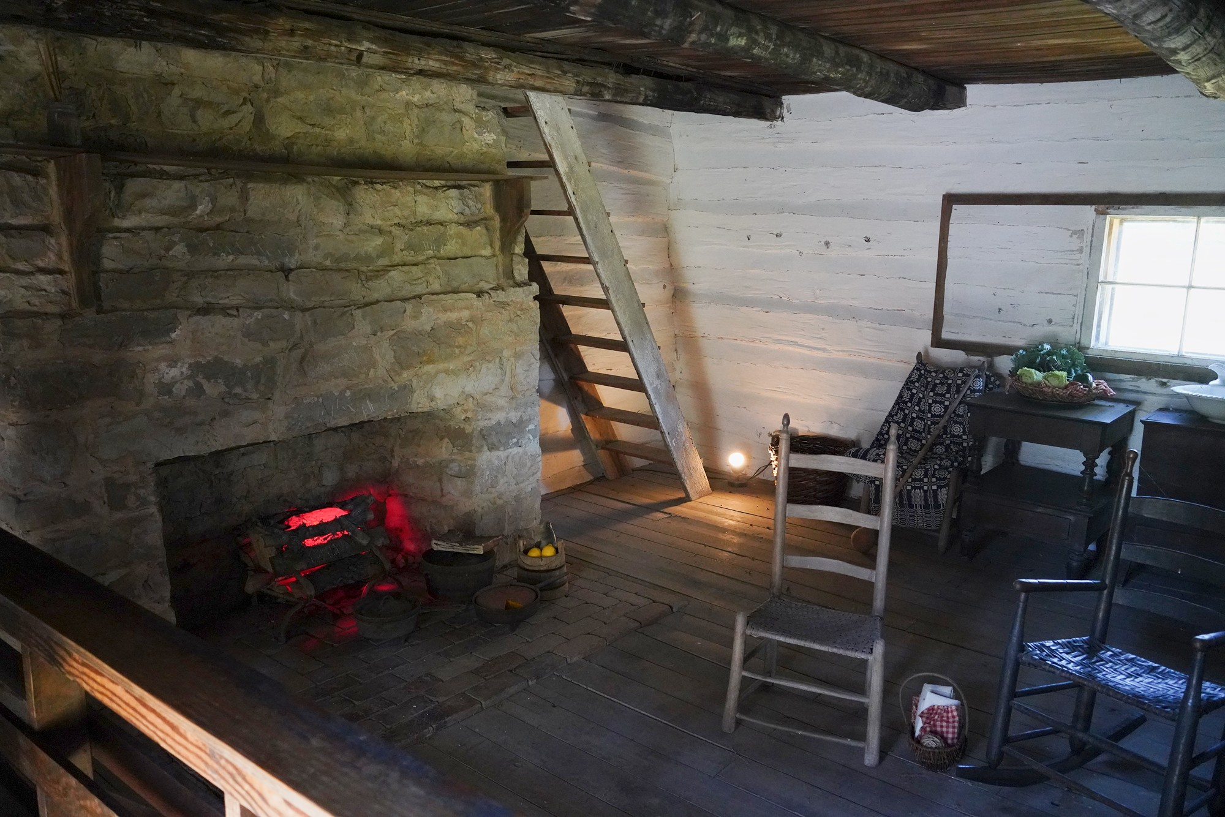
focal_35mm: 28
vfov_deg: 46.4
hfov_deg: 65.5
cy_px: 408
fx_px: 953
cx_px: 612
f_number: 4
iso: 8000
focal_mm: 28
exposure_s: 1/100
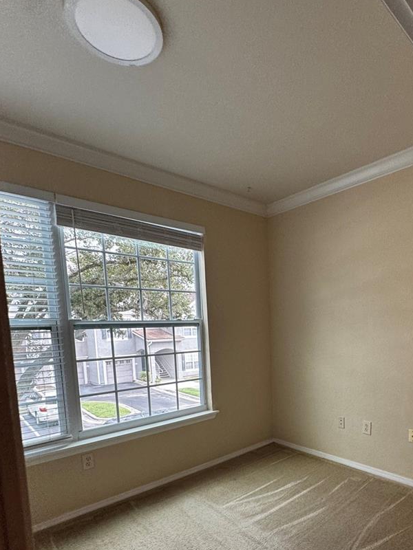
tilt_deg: -3.4
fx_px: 334
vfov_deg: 76.6
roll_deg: +0.6
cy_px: 365
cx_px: 275
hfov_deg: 61.9
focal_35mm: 21
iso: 125
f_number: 2.2
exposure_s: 1/120
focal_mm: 2.22
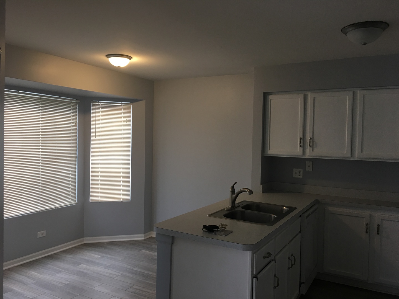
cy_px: 150
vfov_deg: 48.2
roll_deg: -1.0
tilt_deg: -0.3
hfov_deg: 61.7
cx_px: 200
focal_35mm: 29
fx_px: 334
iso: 25
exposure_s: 1/15
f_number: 2.2
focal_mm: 4.15
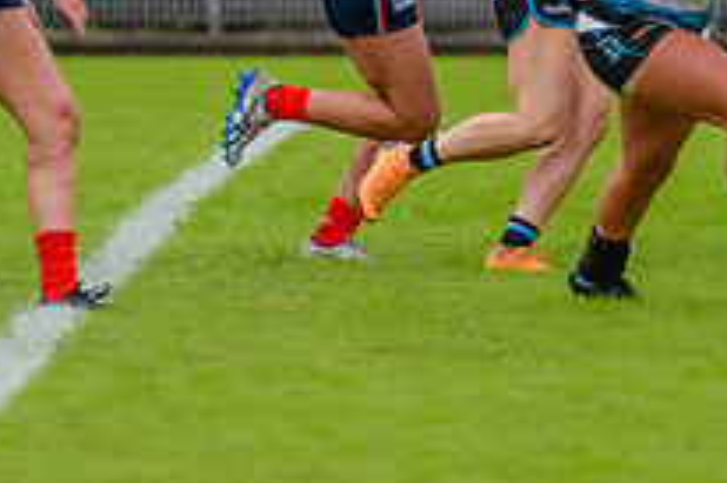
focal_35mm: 1391
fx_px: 28067
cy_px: 83
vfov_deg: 1.0
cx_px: 835
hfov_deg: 1.5
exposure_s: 1/1600
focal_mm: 420
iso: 800
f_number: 5.6
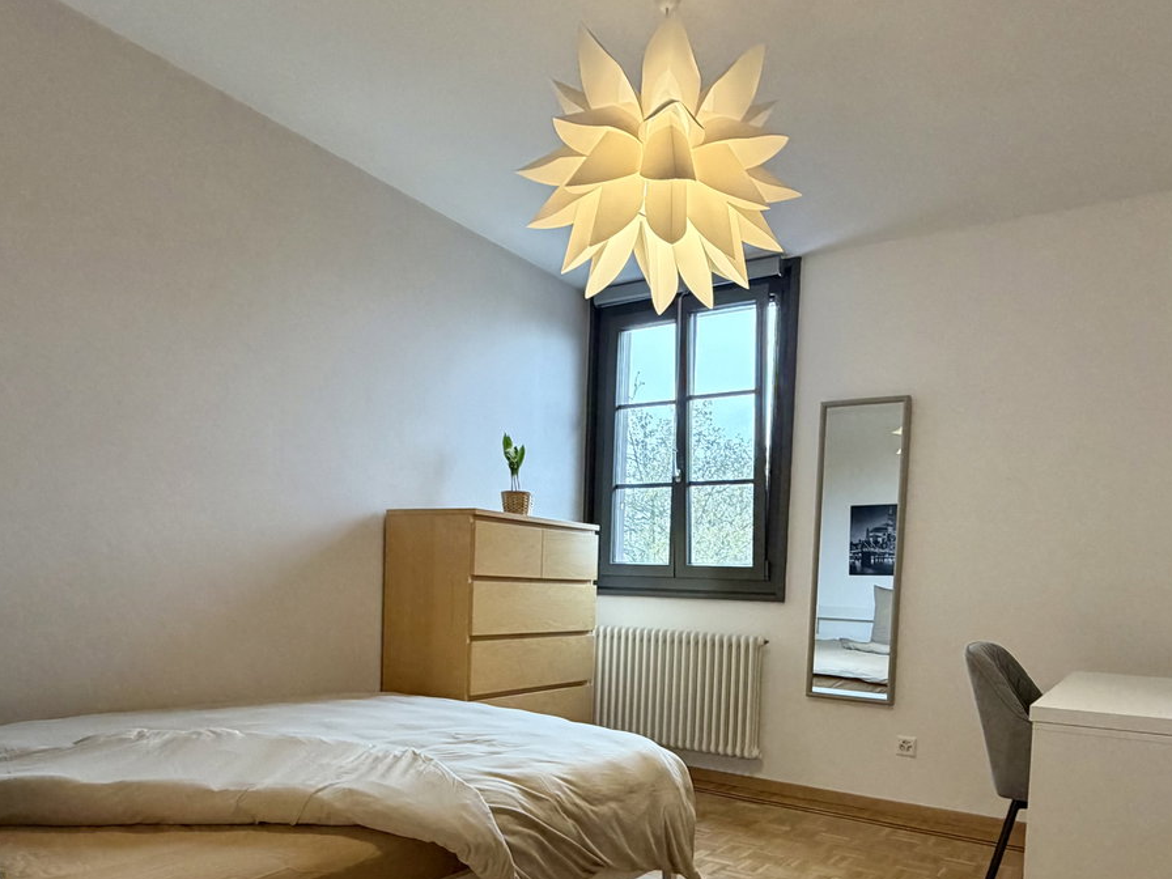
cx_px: 666
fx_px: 846
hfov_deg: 69.1
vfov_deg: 52.9
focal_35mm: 25
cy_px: 636
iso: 320
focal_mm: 2.22
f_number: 2.2
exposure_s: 1/121
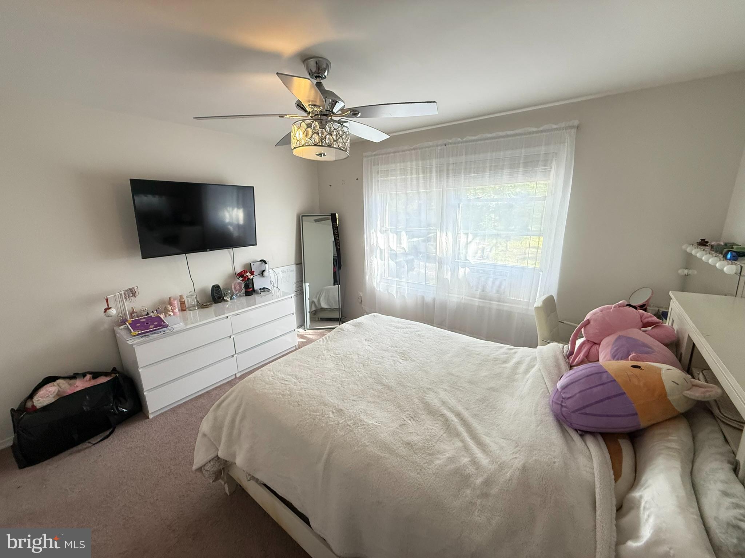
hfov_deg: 102.1
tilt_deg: -12.8
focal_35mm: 14
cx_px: 372
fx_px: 301
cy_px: 279
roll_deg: -0.1
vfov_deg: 85.7
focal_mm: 2.22
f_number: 2.2
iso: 320
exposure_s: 1/120
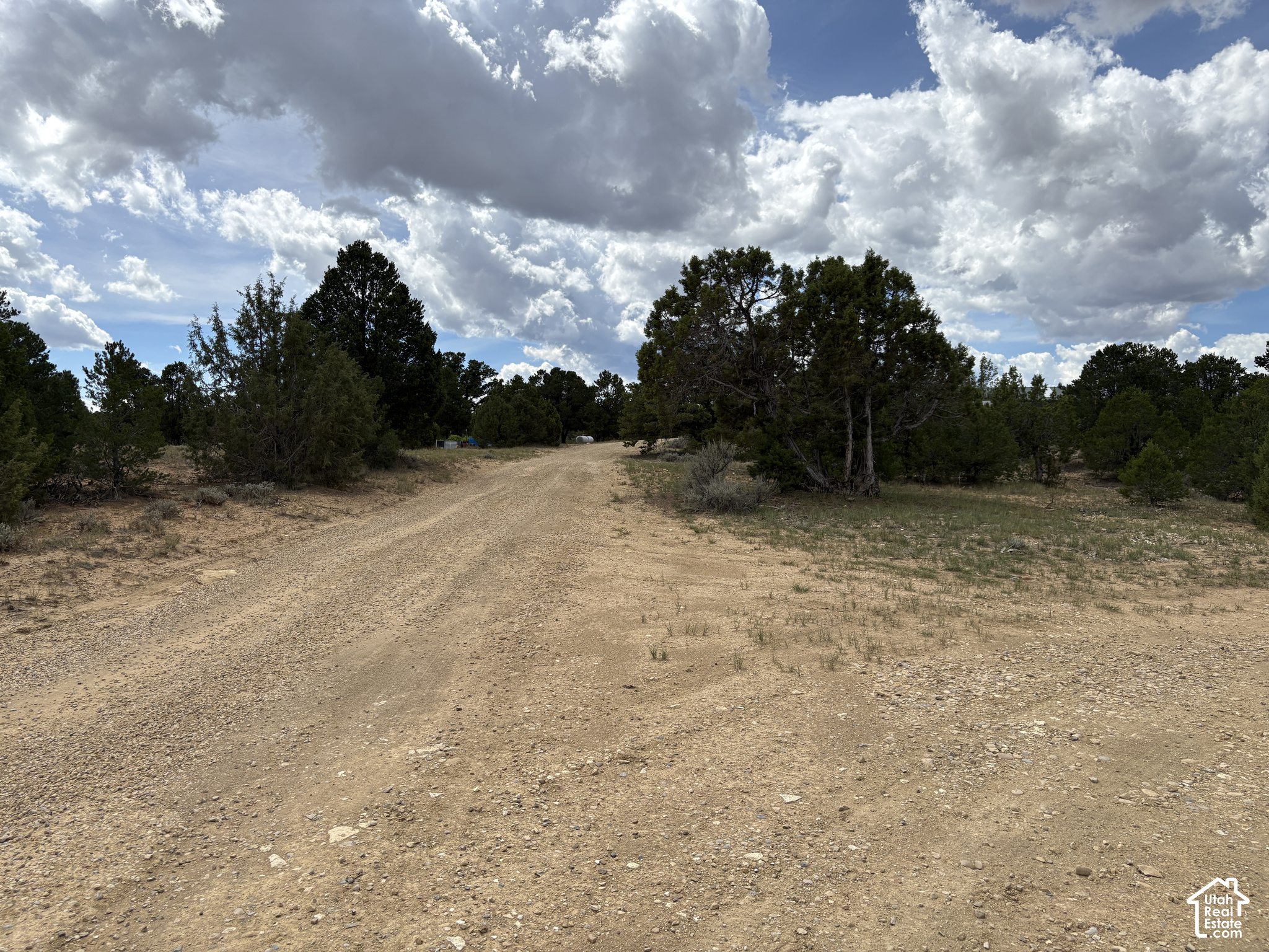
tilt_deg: -0.7
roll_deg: -0.3
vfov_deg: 53.1
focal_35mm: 26
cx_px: 634
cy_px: 476
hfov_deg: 67.3
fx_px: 953
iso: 50
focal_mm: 5.96
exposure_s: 1/4608
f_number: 1.6
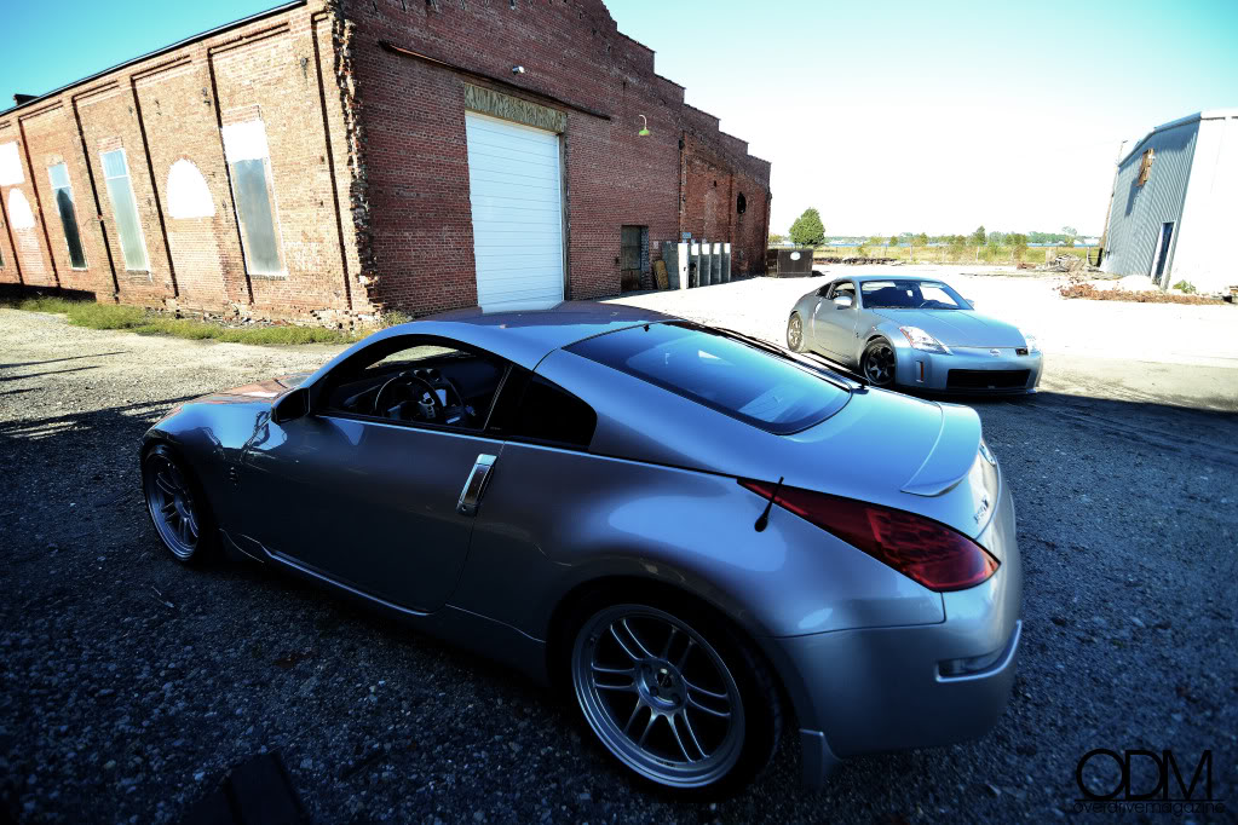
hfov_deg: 95.0
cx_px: 619
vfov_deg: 72.1
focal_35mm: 16
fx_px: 567
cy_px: 412
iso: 200
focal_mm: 11
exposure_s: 1/800
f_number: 2.8
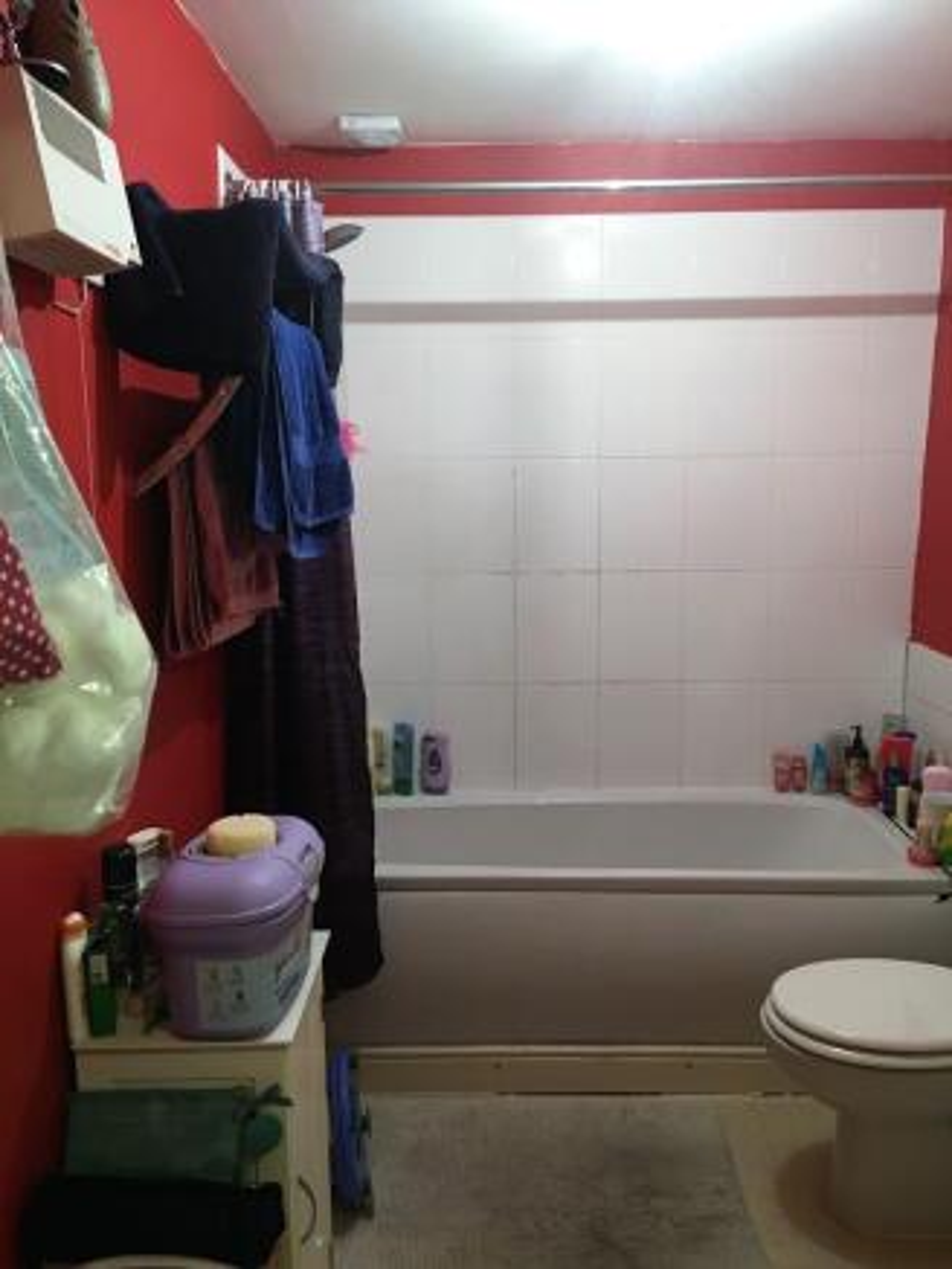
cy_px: 634
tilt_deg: -8.0
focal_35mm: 29
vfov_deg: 61.6
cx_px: 476
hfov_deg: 48.2
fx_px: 1063
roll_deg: +1.2
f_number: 2.2
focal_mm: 4.15
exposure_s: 1/17
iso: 80
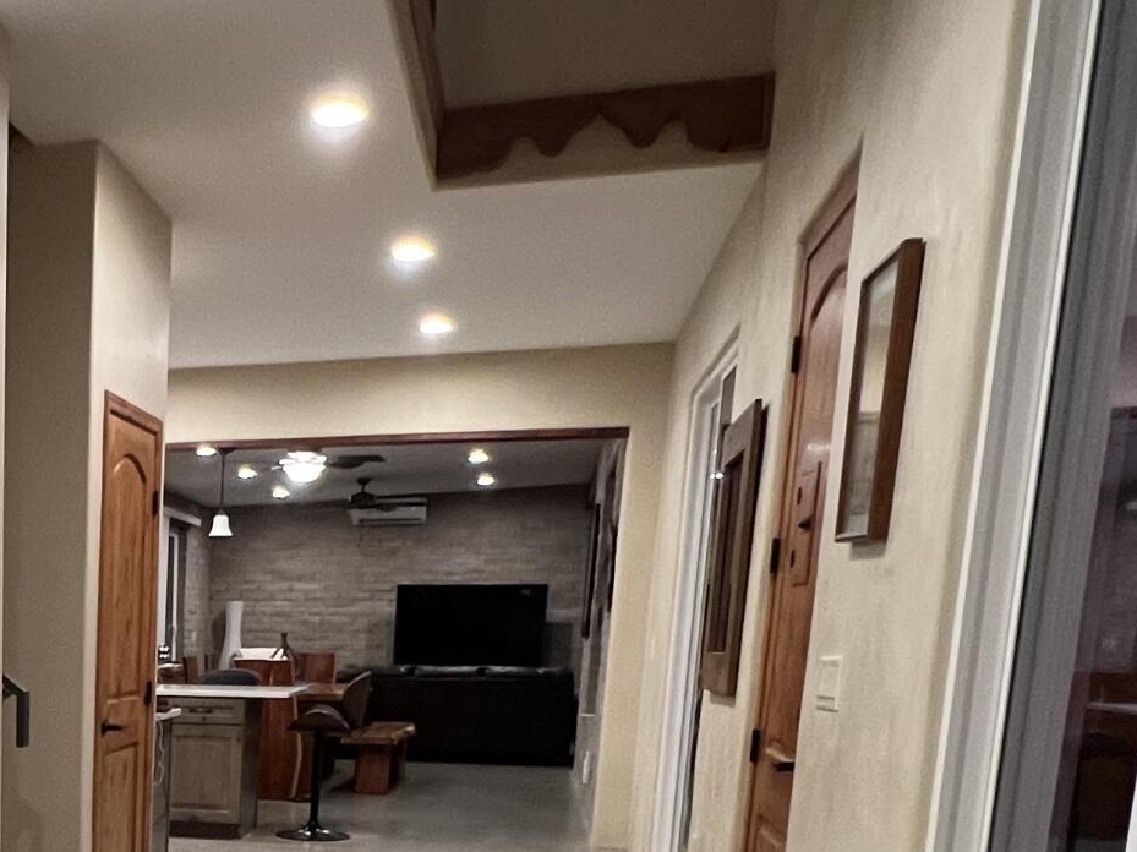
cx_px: -37
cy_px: 908
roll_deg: +0.1
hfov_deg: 38.9
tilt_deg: -11.0
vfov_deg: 31.0
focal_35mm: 42
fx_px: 1379
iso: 400
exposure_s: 1/60
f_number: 1.8
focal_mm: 1.57
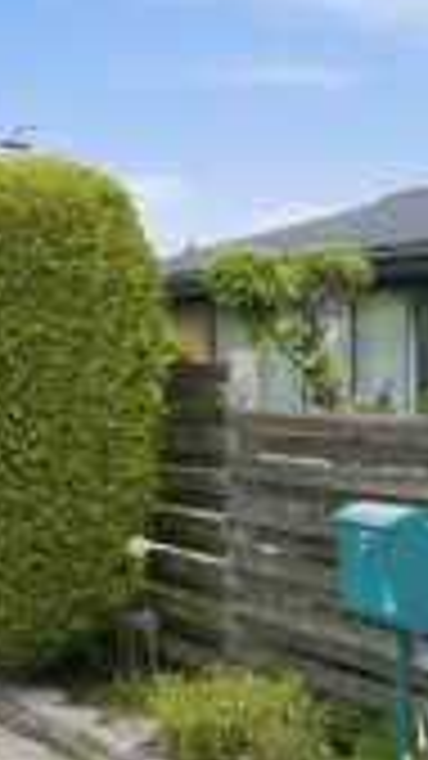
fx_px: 2039
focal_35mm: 101
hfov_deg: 10.6
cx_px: -541
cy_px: 342
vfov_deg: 21.1
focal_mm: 22.9
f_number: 8
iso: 200
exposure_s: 1/80
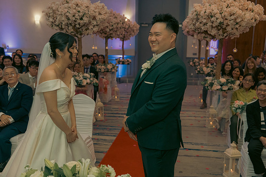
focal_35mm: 39
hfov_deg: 49.5
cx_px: 133
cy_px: 88
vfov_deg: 34.2
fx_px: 288
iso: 2500
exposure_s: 1/160
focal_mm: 39
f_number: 3.5
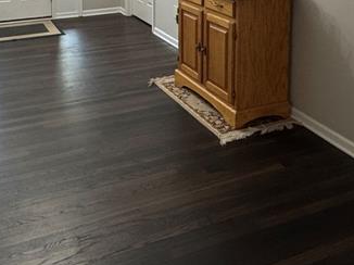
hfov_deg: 42.6
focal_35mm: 44
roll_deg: +0.5
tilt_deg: -7.6
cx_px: 130
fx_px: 450
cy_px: -36
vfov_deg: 29.2
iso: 200
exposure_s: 1/60
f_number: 2.2
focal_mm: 2.22
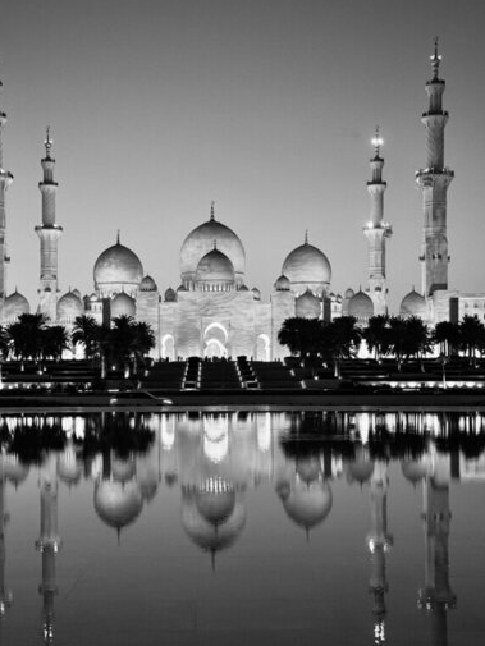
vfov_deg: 33.7
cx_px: 211
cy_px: 367
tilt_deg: +0.3
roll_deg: +0.4
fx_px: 1064
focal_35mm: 57
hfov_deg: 25.6
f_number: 1.78
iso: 400
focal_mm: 6.76
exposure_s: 1/33
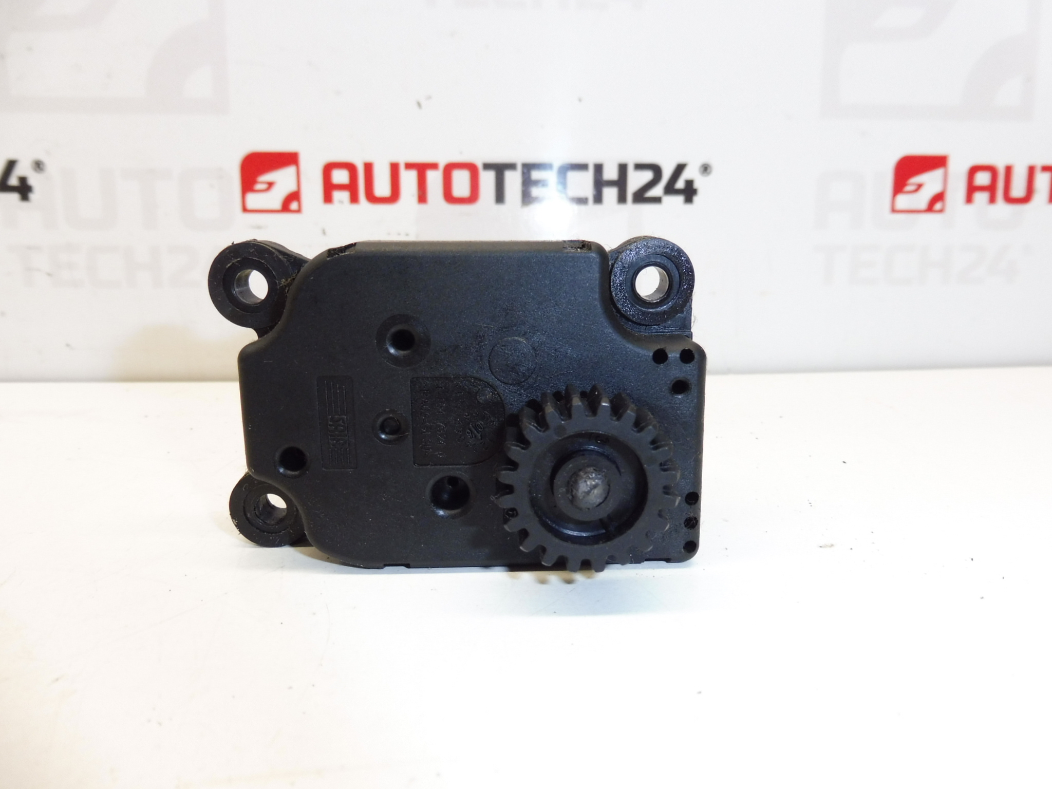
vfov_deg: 56.8
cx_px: 526
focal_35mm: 24
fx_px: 729
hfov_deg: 71.6
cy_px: 394
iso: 200
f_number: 3.5
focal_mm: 4.3
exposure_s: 1/60
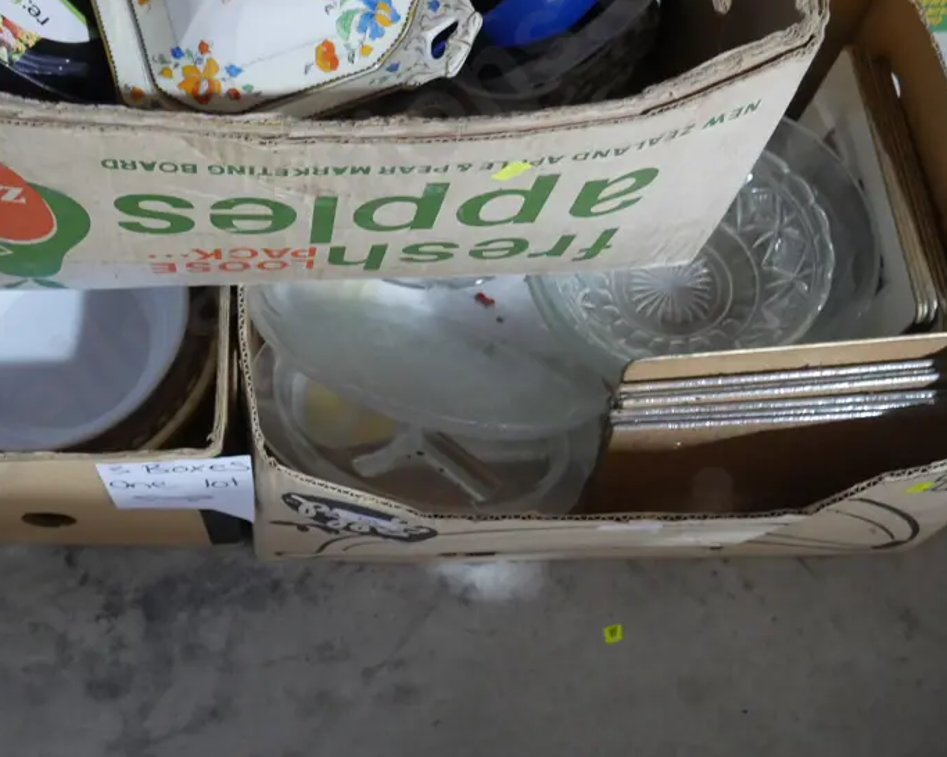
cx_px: 269
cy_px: 248
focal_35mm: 41
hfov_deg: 43.7
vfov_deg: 36.1
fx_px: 1149
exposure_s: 1/60
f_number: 3.5
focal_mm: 14
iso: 2000
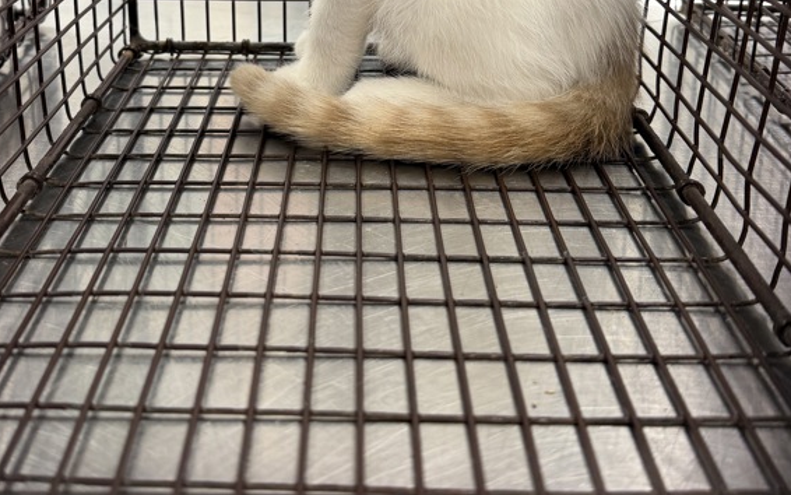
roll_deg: +0.7
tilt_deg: -17.5
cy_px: 52
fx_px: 992
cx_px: 354
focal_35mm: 46
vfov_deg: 27.1
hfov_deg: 43.4
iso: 125
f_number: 1.78
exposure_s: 1/60
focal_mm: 6.76
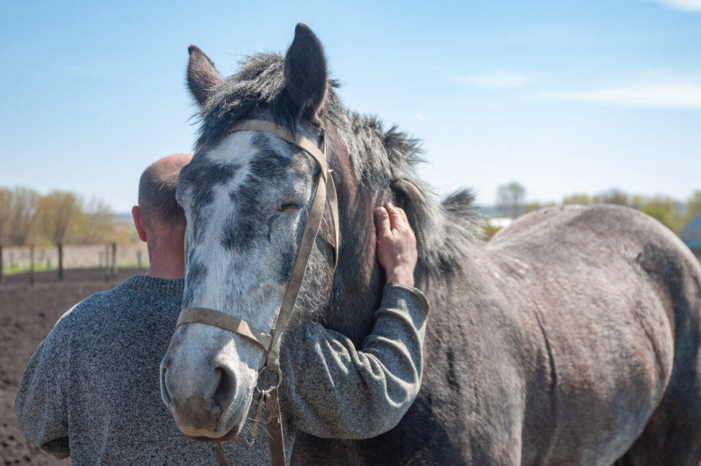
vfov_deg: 17.4
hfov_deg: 26.0
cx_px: 350
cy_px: 233
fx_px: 1517
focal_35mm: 78
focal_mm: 52
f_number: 4.5
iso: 100
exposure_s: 1/400
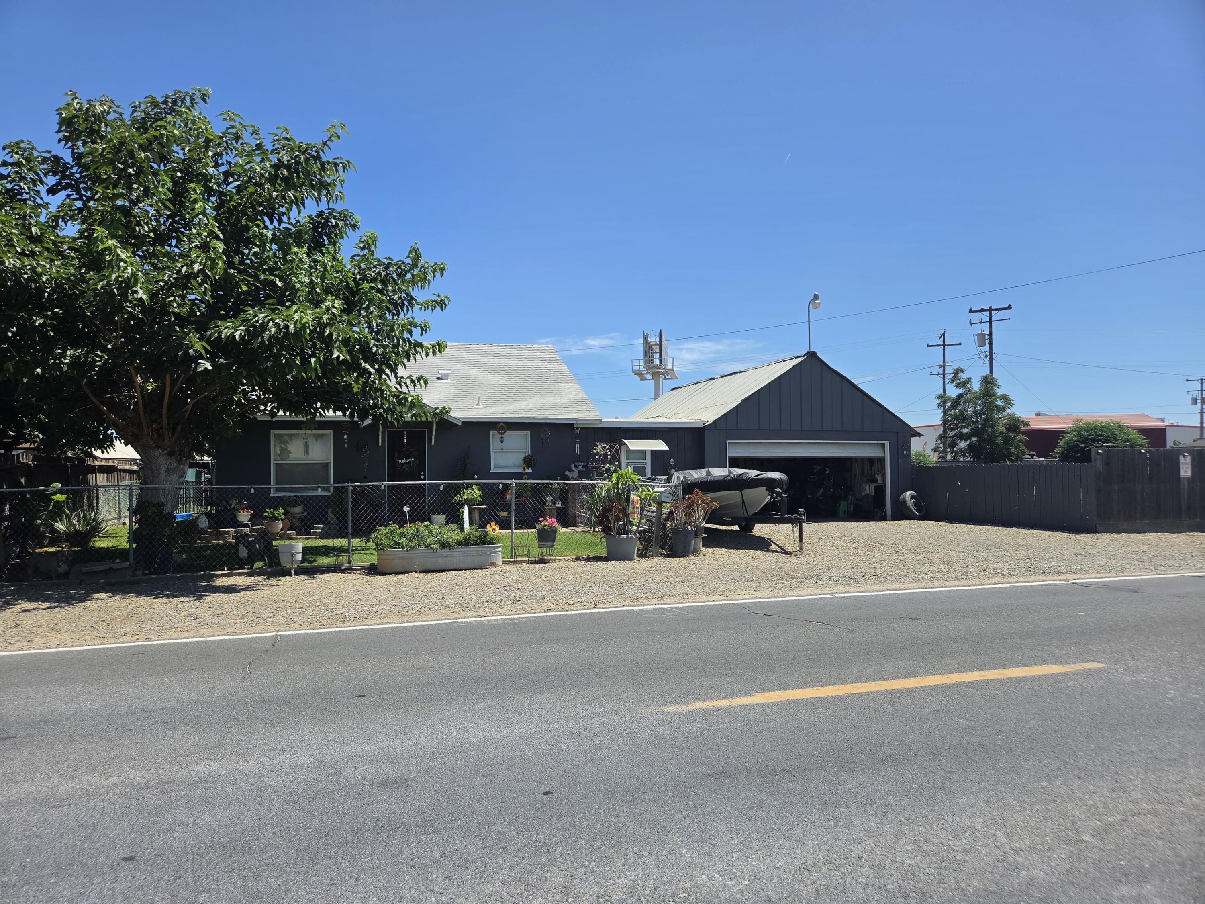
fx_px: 801
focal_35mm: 23
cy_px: 452
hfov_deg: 73.9
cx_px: 602
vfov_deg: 58.9
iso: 80
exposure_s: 1/4459
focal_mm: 5.4
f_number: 1.8
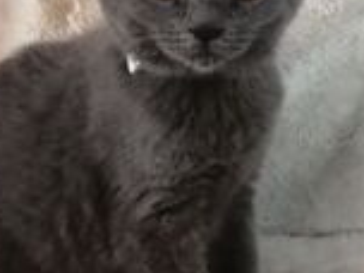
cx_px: 232
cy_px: 98
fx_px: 862
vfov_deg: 18.0
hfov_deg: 23.8
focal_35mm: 82
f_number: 1.8
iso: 400
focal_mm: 3.6
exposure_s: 1/25
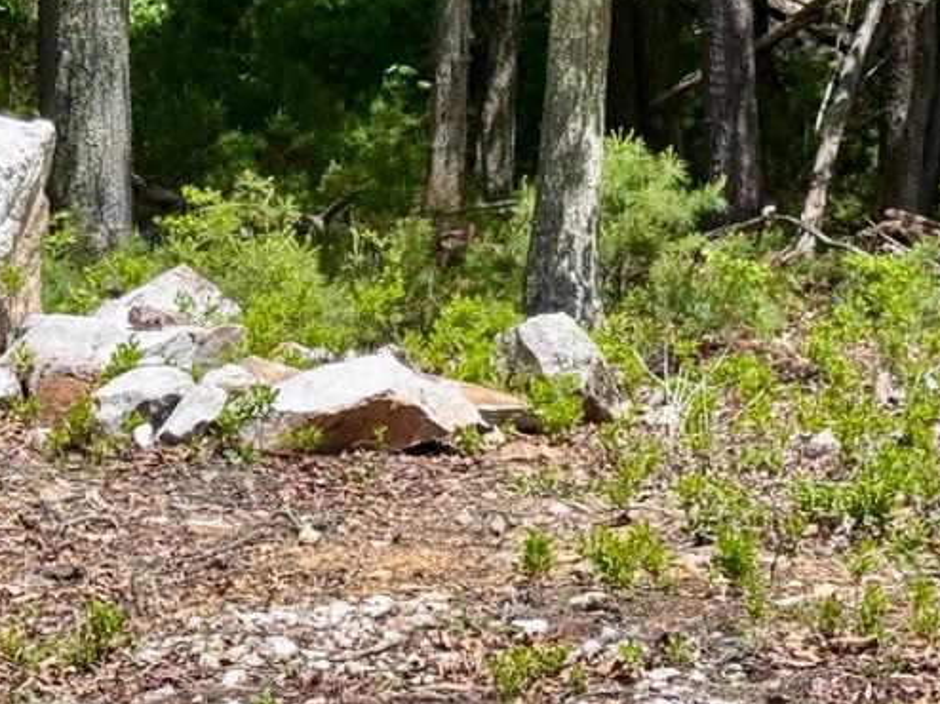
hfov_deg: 14.0
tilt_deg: -0.6
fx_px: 3800
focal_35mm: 140
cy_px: 152
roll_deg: -0.6
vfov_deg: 10.6
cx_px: 101
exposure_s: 1/2513
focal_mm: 6.76
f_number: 1.78
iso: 64
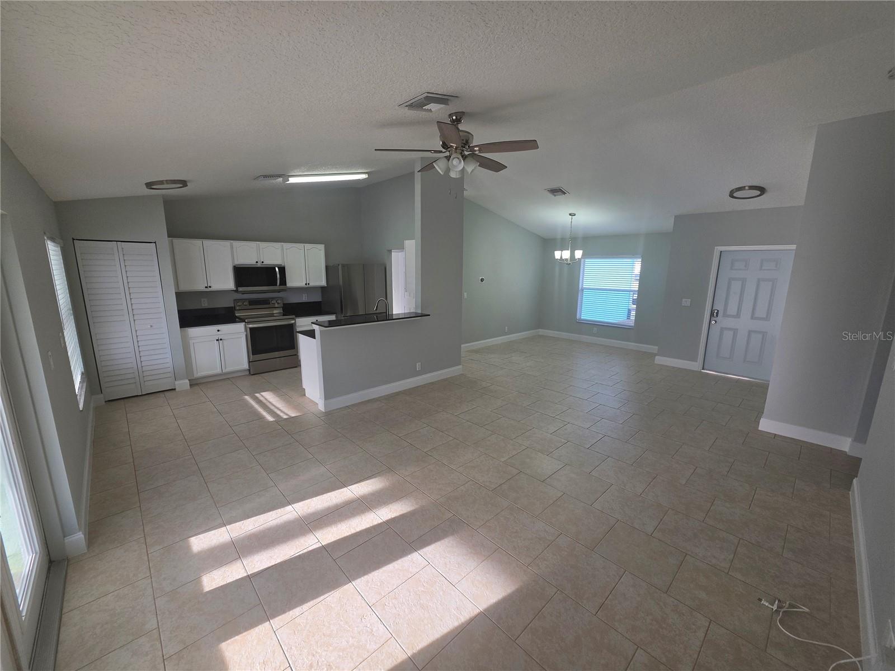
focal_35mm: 13
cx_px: 448
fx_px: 336
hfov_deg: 106.2
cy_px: 336
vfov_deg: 89.9
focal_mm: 2.2
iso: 50
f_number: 1.9
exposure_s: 1/120
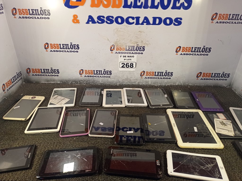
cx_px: 121
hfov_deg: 63.5
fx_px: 196
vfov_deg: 49.7
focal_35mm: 28
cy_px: 90
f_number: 1.79
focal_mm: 4.7
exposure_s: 1/120
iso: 168
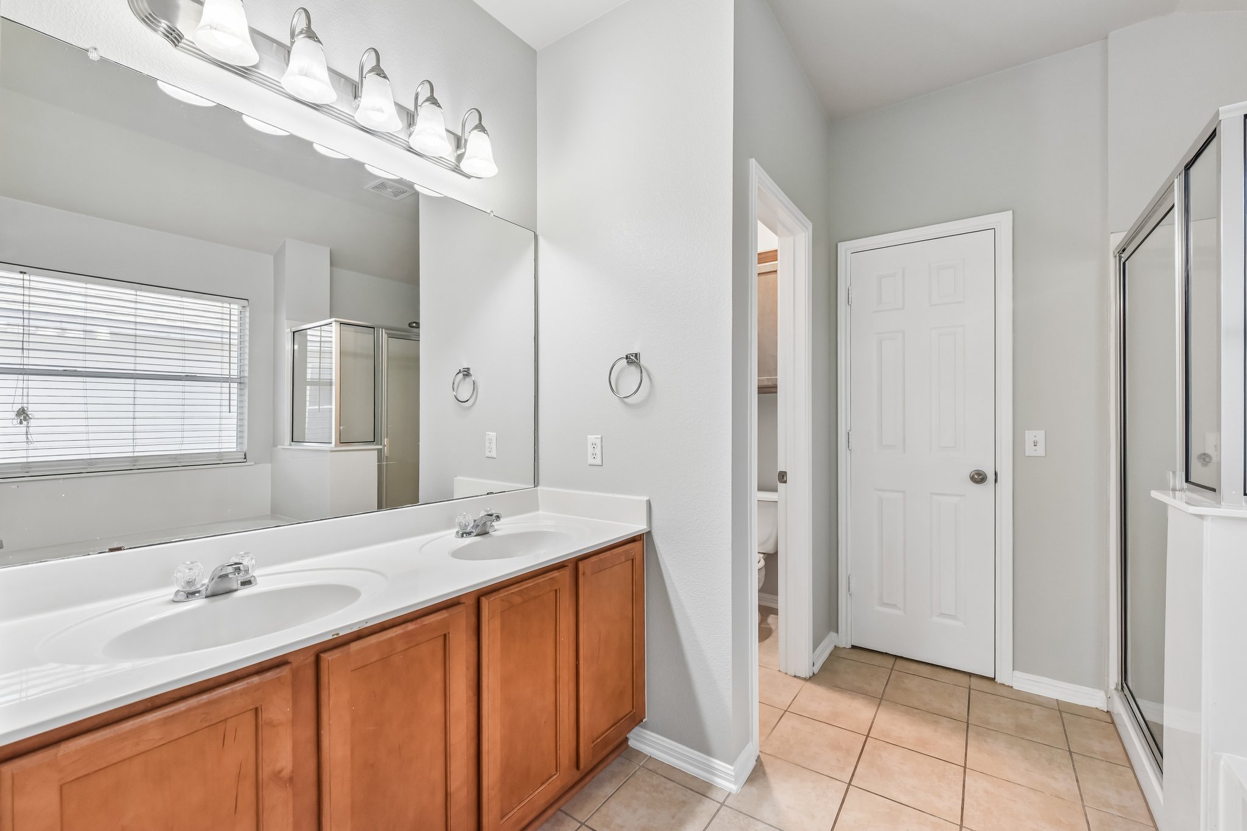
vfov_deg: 77.3
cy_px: 416
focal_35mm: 15
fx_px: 520
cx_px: 624
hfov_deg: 100.4
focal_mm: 15
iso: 320
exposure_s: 1/15
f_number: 8
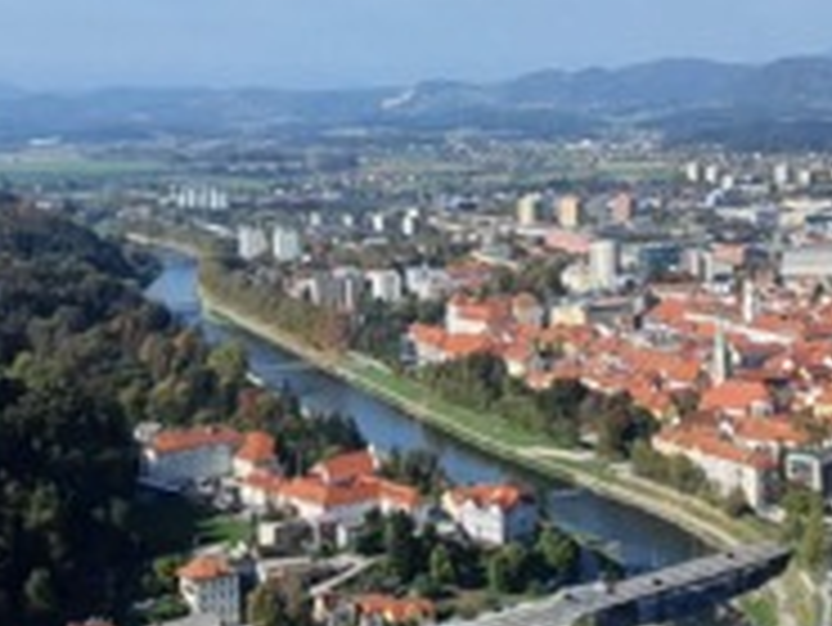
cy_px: -45
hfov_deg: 26.9
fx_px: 1732
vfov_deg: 19.7
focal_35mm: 72
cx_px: 517
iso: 50
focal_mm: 1.8
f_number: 2.2
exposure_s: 1/1116
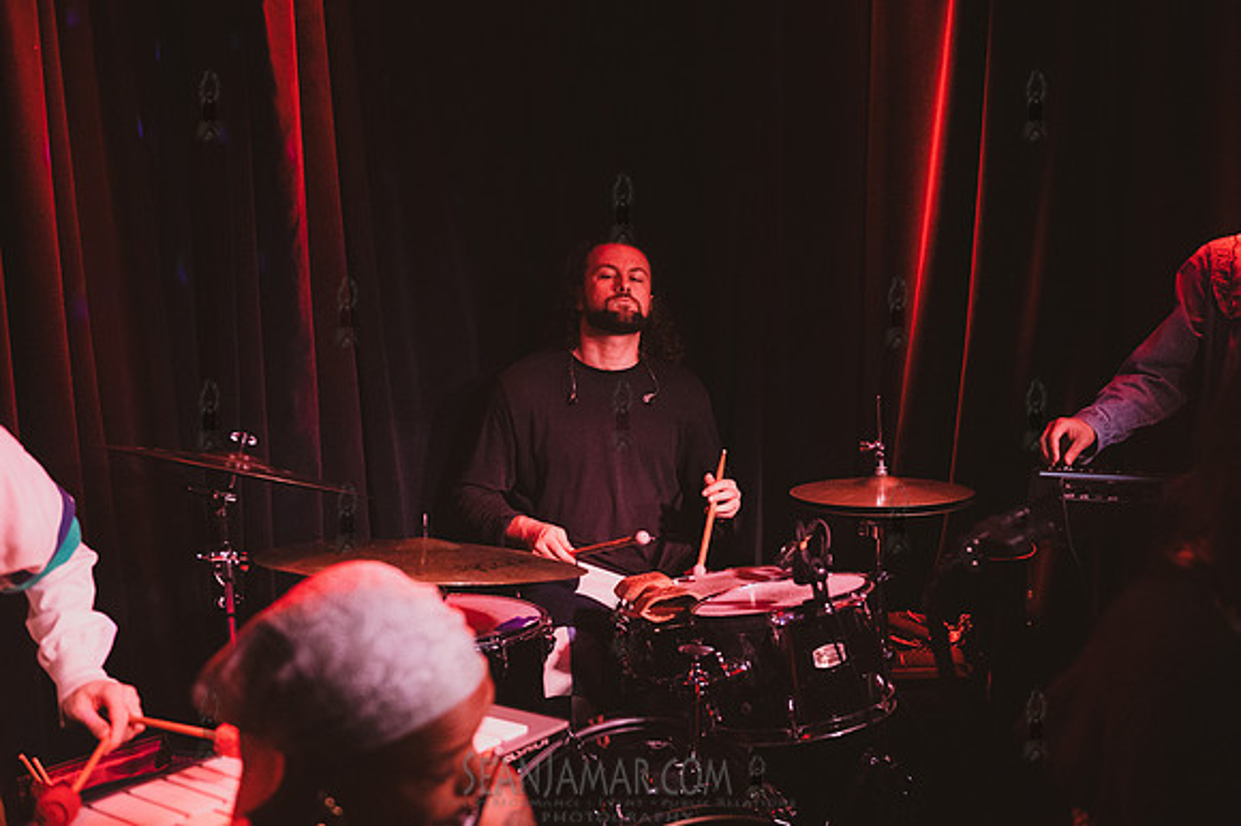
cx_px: 620
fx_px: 1378
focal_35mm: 40
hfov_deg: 48.5
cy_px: 413
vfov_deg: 33.4
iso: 12800
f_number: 3.5
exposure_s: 1/250
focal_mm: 40
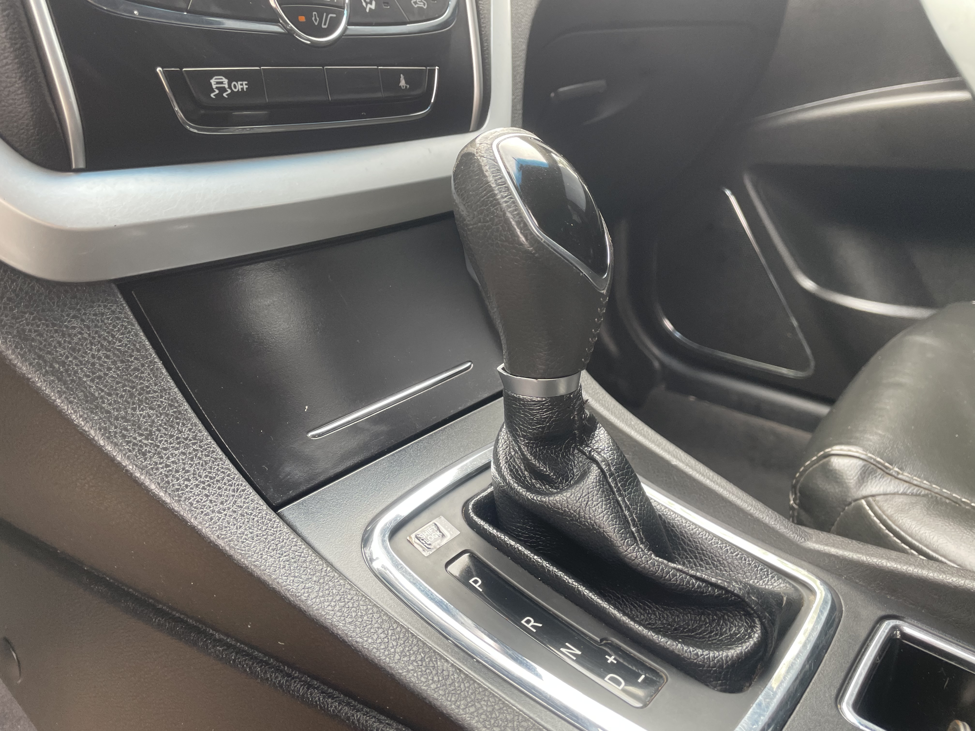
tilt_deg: -21.5
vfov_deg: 53.1
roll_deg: -0.9
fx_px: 732
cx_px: 488
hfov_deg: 67.3
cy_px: 366
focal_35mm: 26
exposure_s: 1/121
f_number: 1.6
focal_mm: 4.2
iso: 100
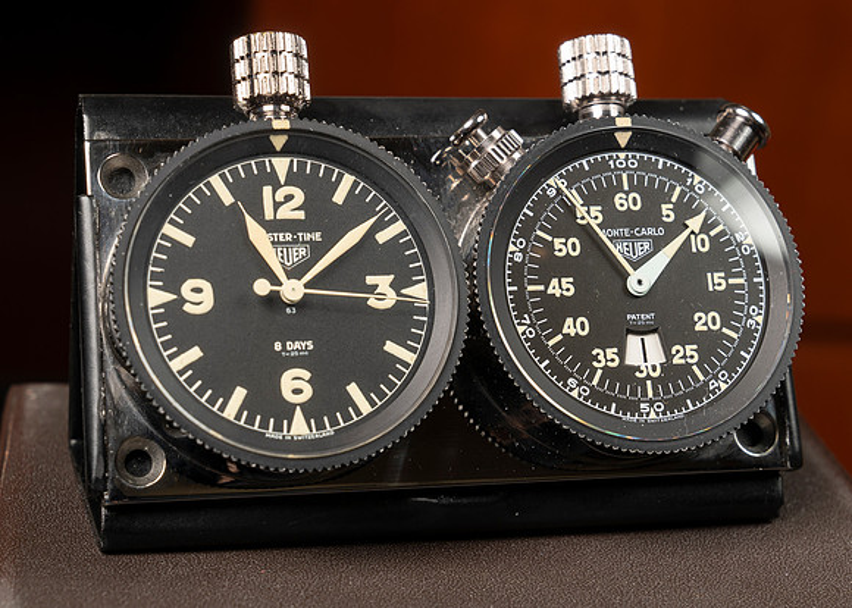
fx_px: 2184
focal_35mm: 90
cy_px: 285
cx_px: 430
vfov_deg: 15.9
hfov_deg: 22.1
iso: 200
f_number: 9
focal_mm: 70
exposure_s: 1/160
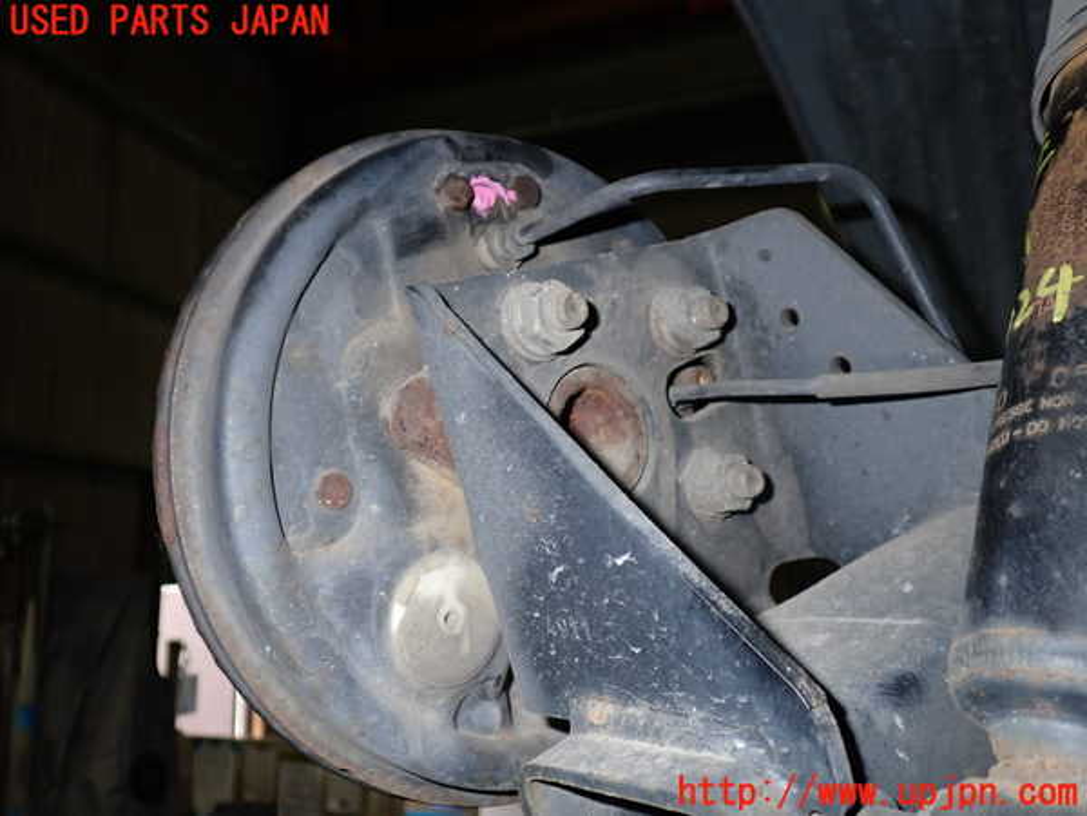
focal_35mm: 30
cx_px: 544
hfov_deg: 60.0
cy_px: 408
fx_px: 942
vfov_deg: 46.8
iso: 200
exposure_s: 1/30
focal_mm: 5.4
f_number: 6.3
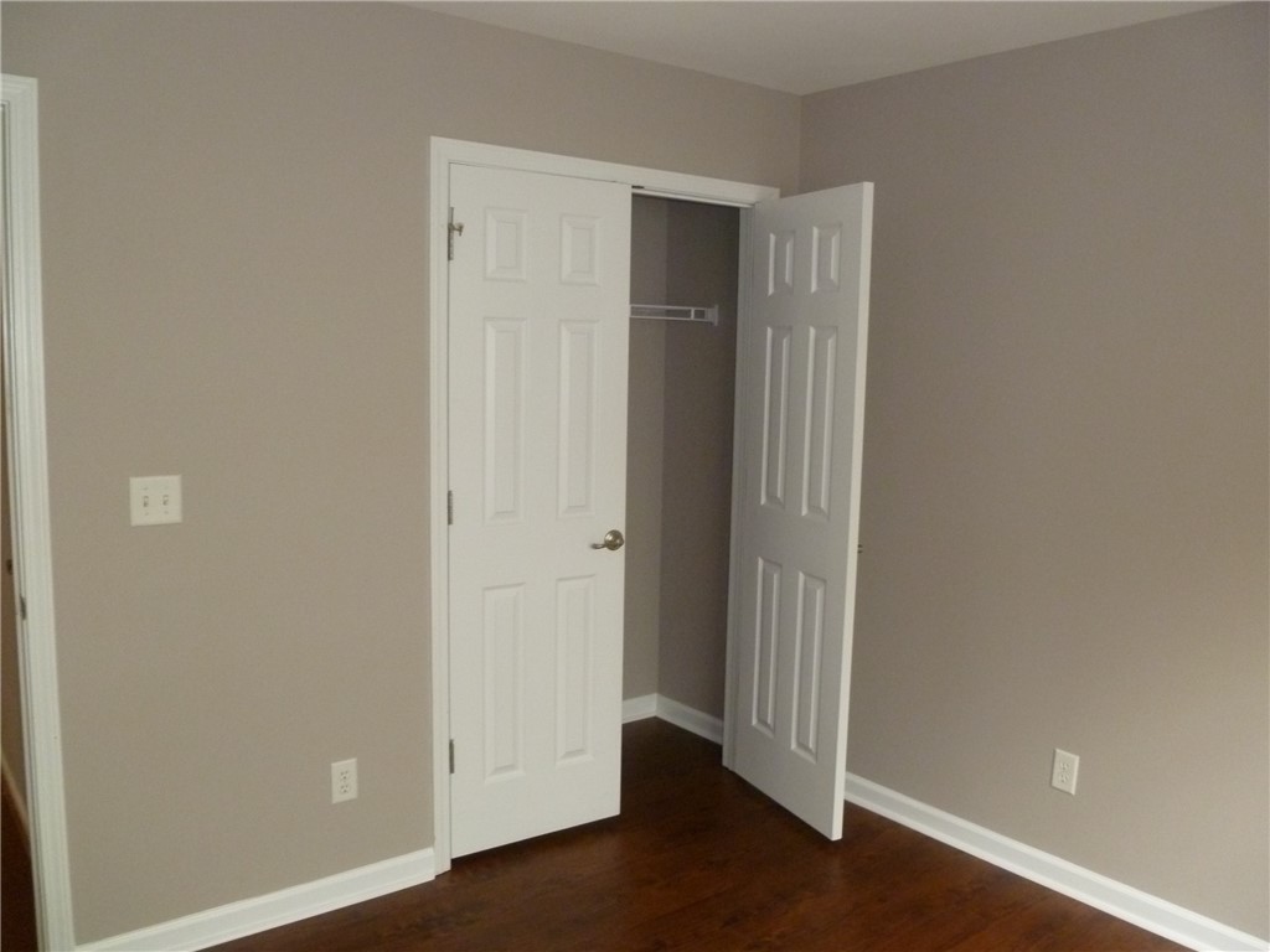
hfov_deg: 63.4
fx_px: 1027
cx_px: 635
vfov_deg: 49.7
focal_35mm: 28
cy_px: 476
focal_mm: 5
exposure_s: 1/30
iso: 400
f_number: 3.3
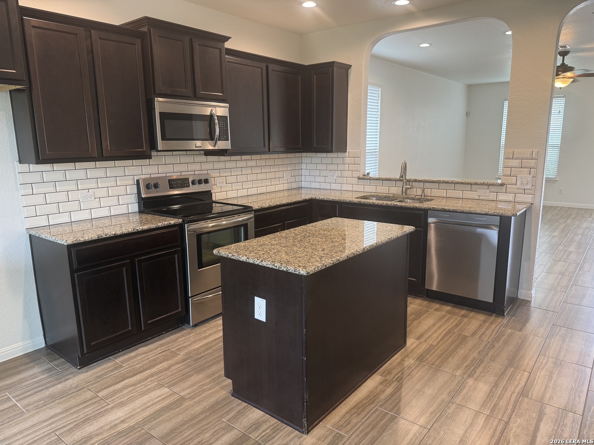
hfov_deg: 71.6
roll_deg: +0.7
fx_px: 412
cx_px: 297
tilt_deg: -10.7
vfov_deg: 56.8
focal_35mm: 24
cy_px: 222
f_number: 1.78
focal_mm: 6.76
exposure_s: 1/60
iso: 160
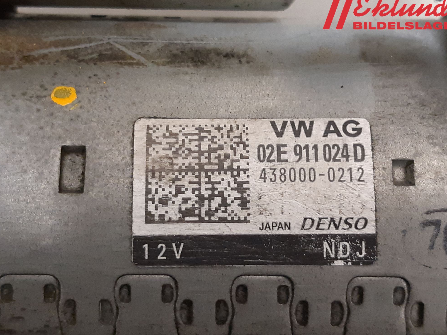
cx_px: 230
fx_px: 349
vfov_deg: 51.4
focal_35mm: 27
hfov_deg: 65.3
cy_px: 165
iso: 250
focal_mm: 3.93
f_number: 1.7
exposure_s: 1/25
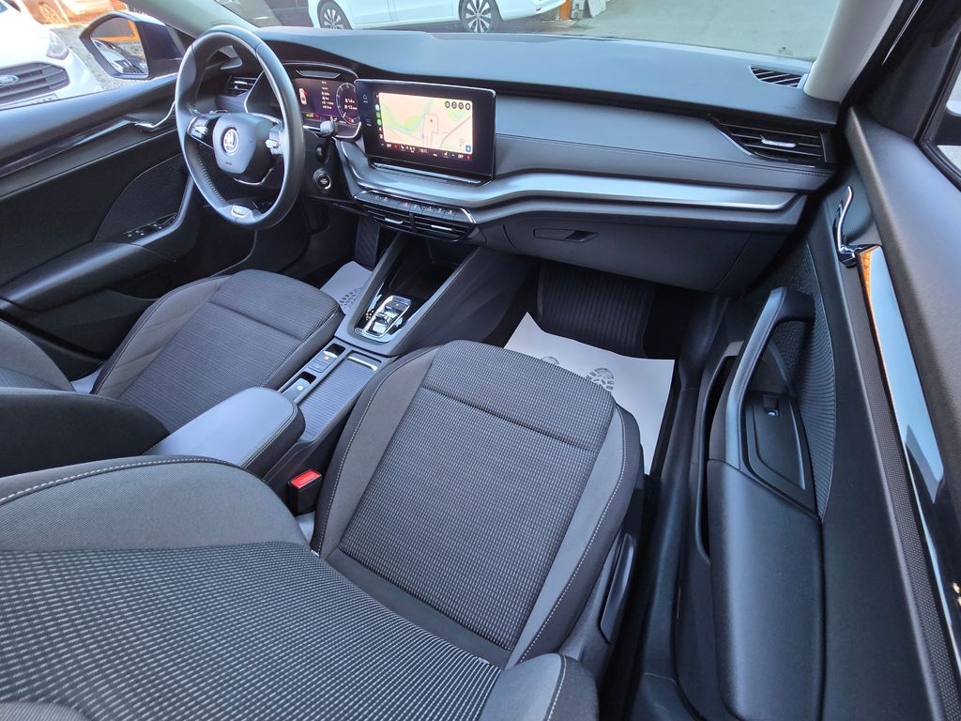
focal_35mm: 13
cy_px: 360
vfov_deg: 89.9
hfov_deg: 106.2
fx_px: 361
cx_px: 480
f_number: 2.2
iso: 250
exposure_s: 1/50
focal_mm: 2.2
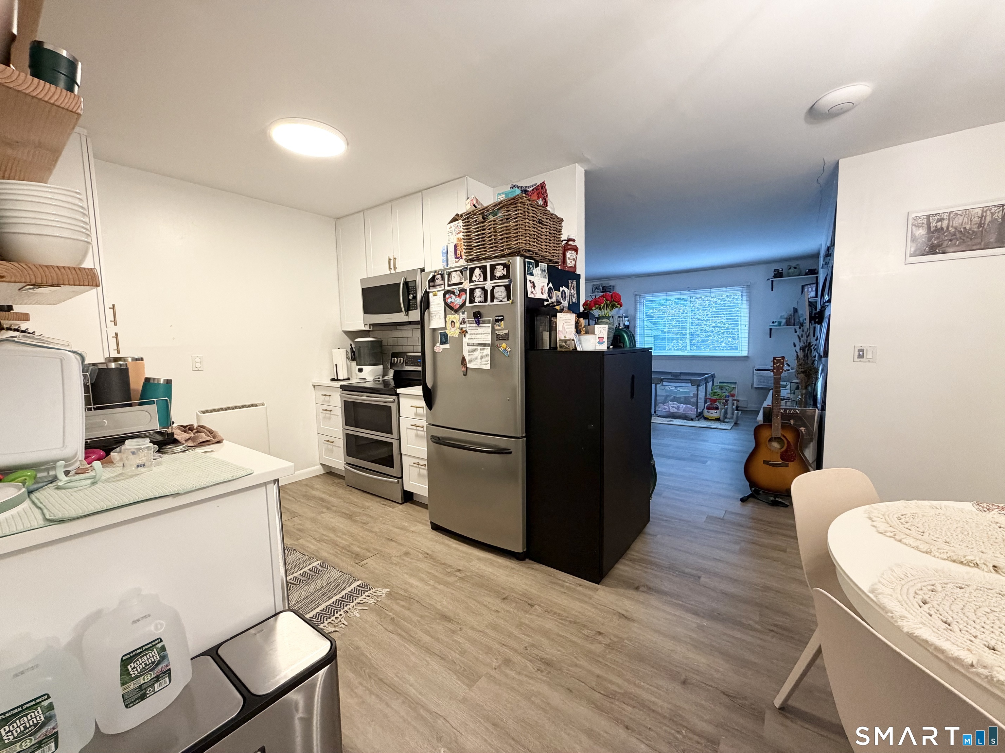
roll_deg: +1.8
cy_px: 376
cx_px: 502
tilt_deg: -5.3
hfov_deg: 102.1
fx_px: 406
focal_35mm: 14
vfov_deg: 85.7
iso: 250
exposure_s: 1/60
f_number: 2.2
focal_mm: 2.22
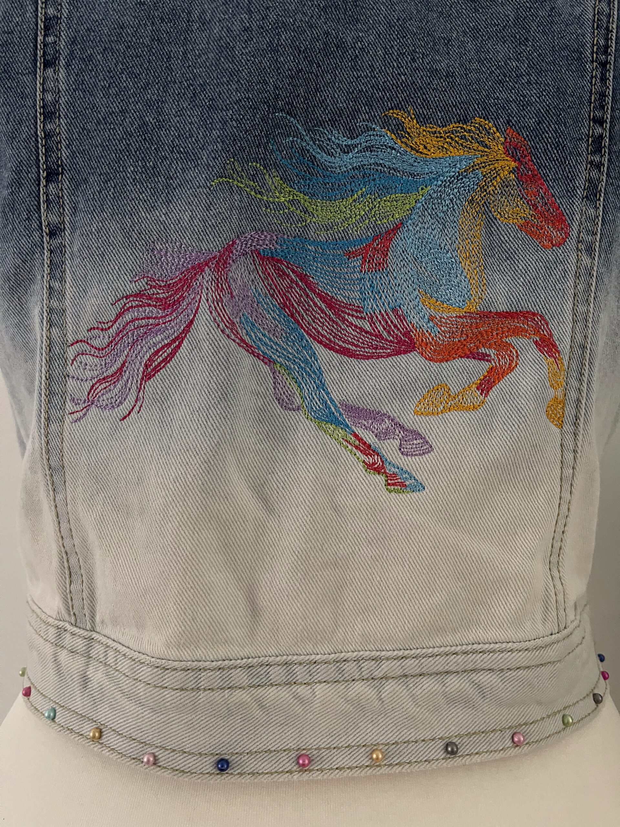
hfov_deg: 54.9
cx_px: 310
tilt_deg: +10.3
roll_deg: -1.2
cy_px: 414
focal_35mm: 25
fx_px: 597
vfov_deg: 69.4
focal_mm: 5.1
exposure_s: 1/31
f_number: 1.6
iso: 640
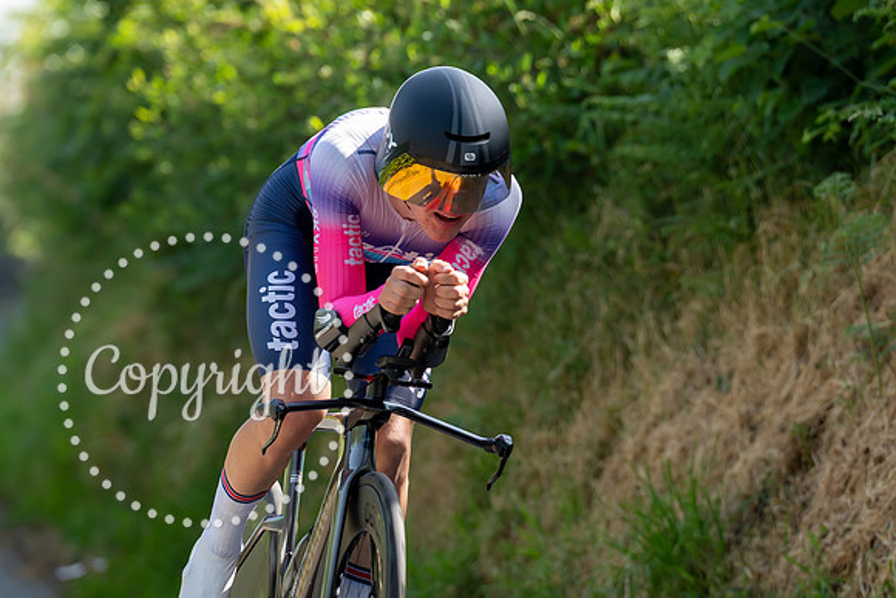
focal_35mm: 401
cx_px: 371
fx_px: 9981
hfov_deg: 5.1
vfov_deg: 3.4
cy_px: 375
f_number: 3.5
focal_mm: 200
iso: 400
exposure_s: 1/1000
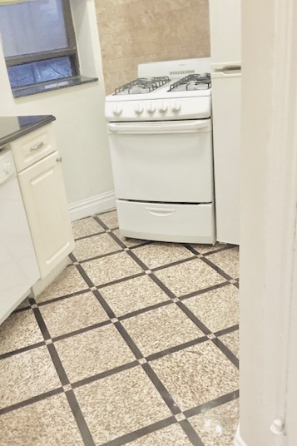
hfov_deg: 36.7
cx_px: 113
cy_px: 250
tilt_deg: -26.1
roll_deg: +9.3
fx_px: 446
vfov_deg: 53.0
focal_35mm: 36
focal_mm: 4.15
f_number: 2.2
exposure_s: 1/15
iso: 125
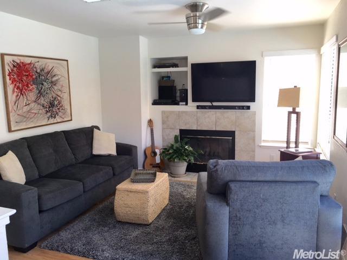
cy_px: 130
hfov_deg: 61.7
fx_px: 291
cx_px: 174
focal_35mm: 29
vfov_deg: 48.2
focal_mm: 4.15
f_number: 2.2
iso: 32
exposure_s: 1/60
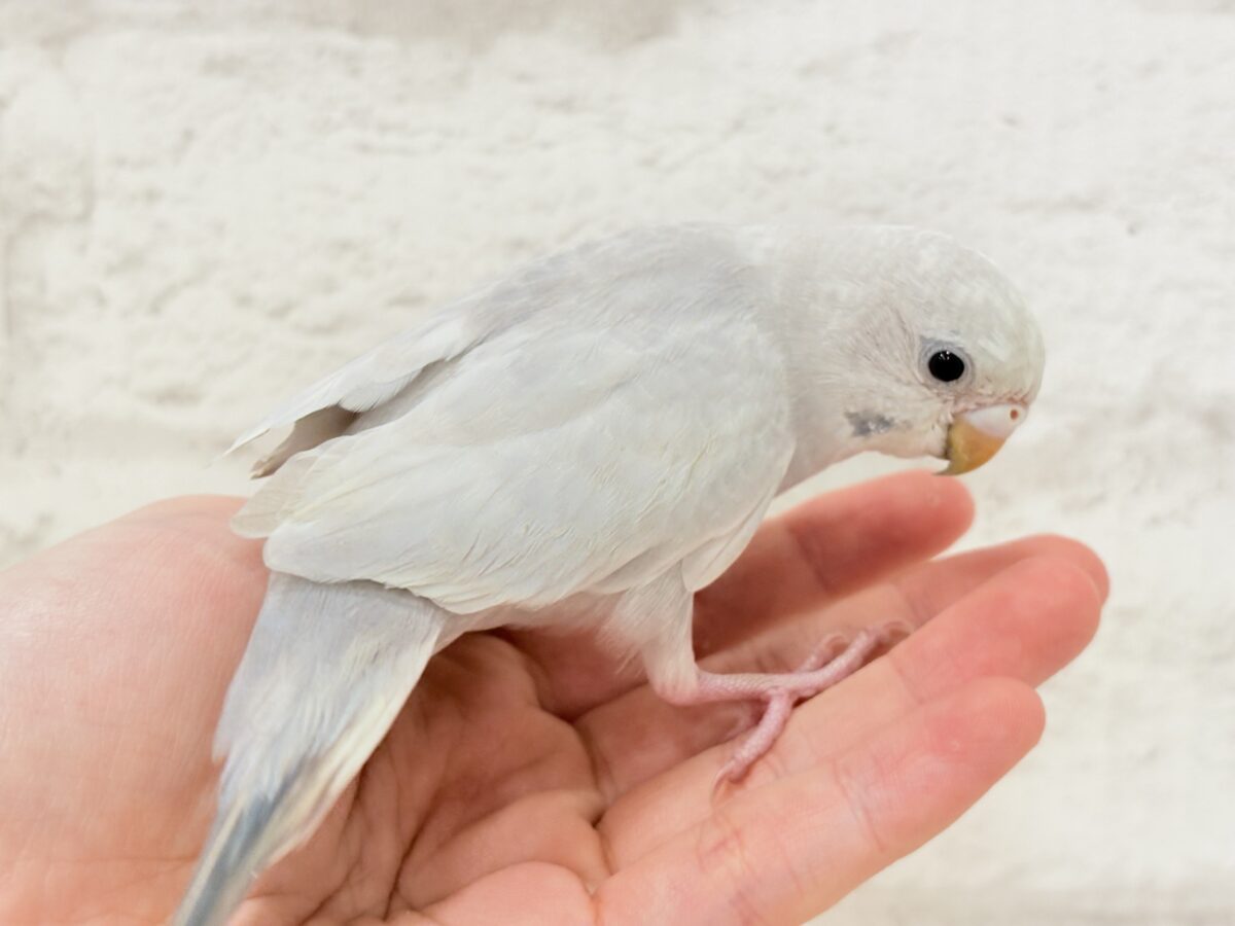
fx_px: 1855
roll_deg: +1.4
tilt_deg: -15.5
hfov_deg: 36.8
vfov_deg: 28.0
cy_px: 463
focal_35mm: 52
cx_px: 618
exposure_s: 1/50
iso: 50
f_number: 1.6
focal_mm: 5.96
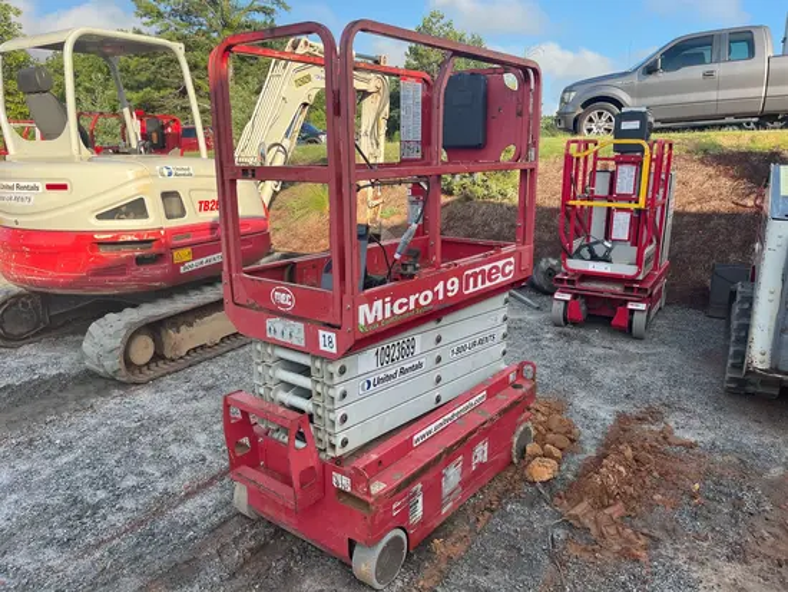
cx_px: 394
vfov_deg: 53.1
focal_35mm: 26
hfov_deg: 67.3
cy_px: 296
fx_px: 592
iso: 50
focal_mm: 5.1
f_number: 1.6
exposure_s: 1/943
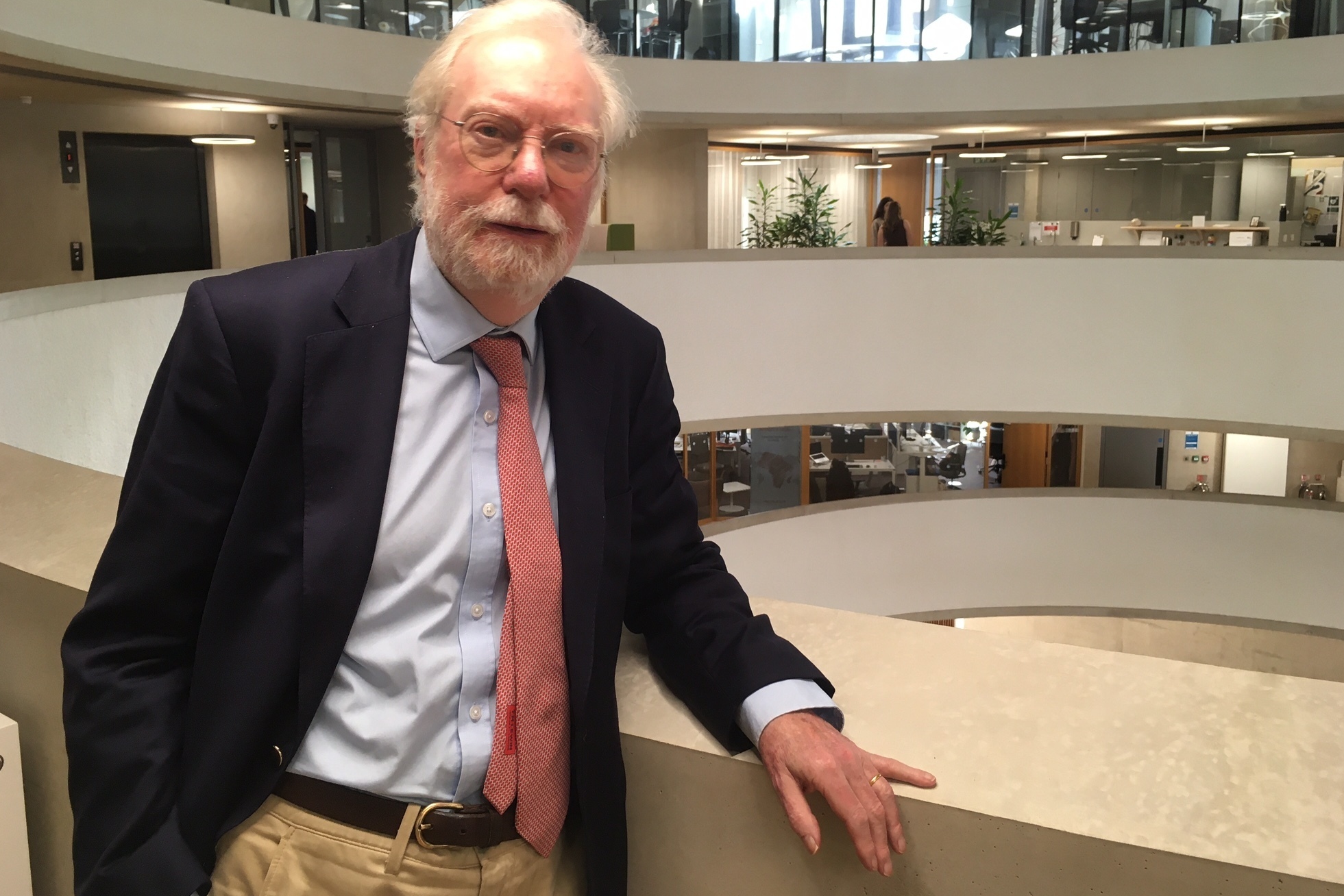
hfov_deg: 60.3
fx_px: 1157
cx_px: 663
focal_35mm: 31
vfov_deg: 42.3
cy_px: 394
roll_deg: -0.4
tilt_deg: -9.5
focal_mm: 4.2
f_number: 2.2
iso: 64
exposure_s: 1/33
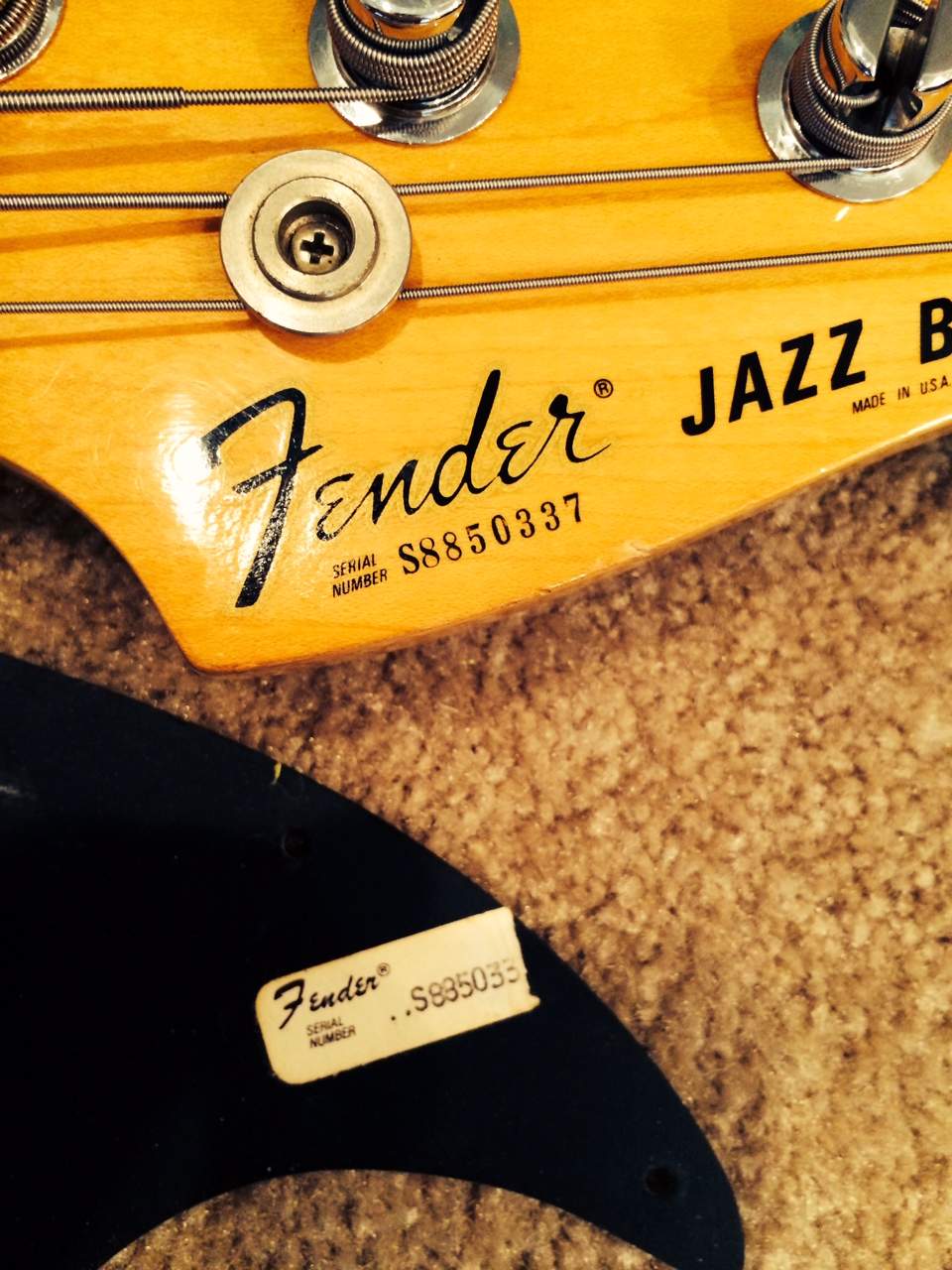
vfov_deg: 60.0
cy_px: 635
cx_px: 476
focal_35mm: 30
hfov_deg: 46.8
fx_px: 1100
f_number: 2.2
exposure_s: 1/24
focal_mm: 4.12
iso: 320
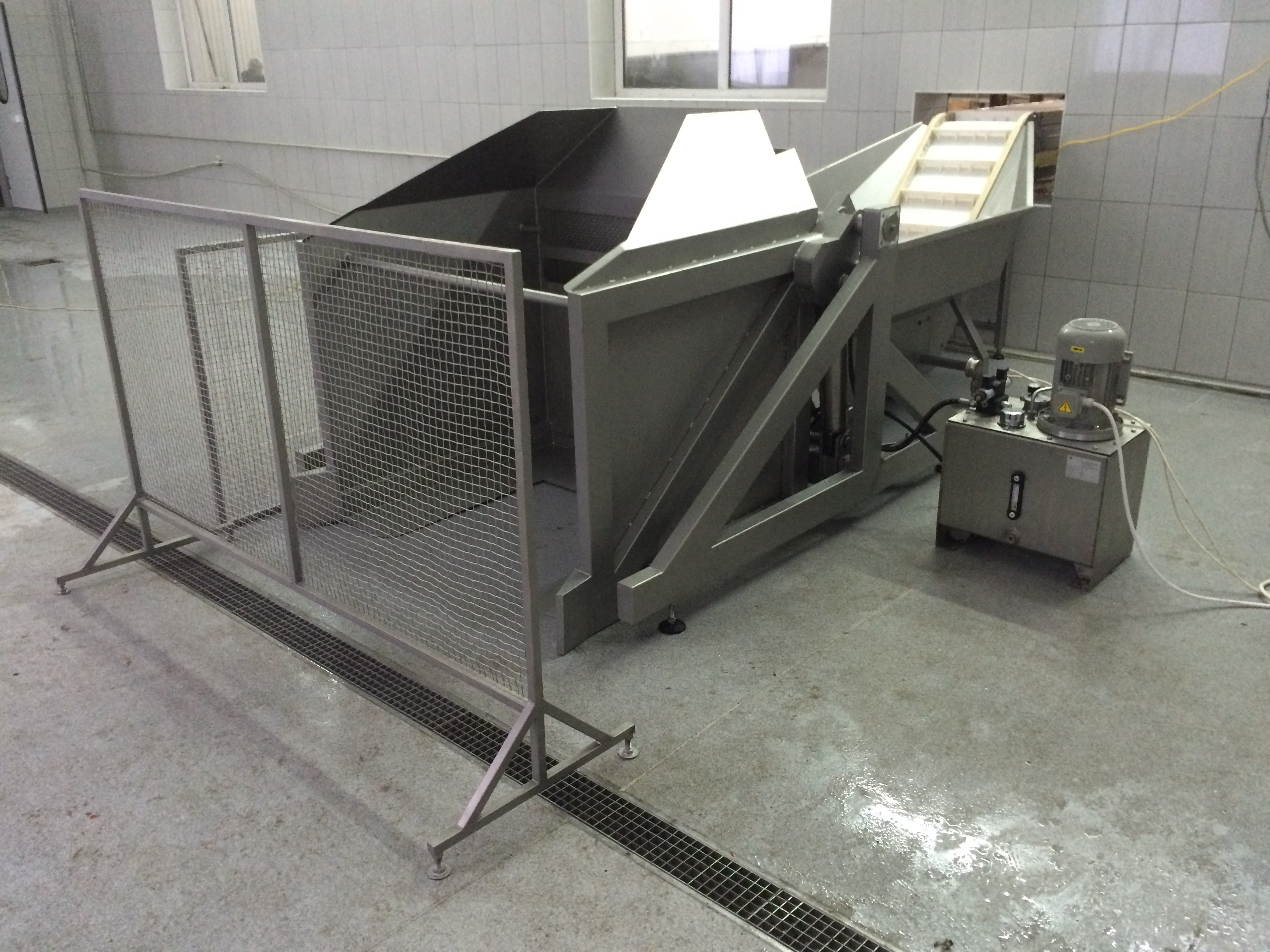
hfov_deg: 61.7
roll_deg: +2.6
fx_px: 1064
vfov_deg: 48.2
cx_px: 635
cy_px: 476
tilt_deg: -21.5
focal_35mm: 29
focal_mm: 4.15
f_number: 2.2
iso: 250
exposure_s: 1/20
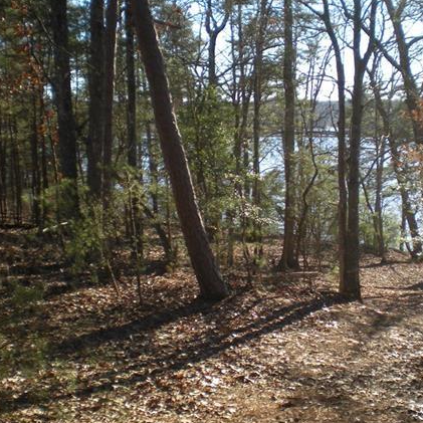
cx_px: 252
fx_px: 705
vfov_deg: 33.4
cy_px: 202
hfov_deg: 33.3
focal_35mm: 51
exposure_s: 1/256
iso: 64
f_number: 3.1
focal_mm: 6.3
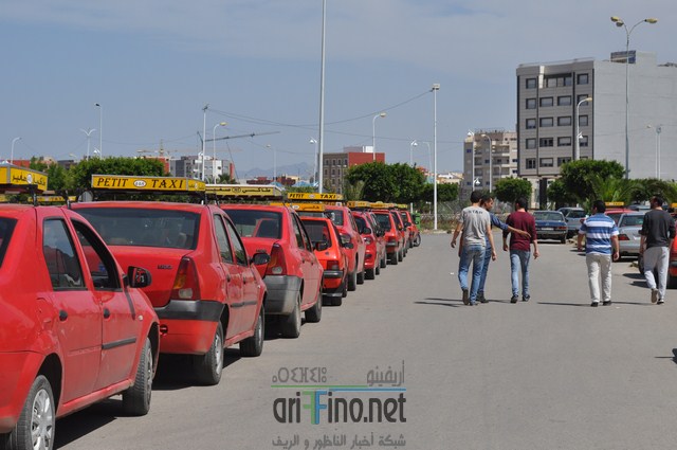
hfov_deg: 22.6
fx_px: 1690
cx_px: 338
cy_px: 225
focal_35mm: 90
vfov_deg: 15.1
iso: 200
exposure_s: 1/800
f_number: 7.1
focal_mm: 60
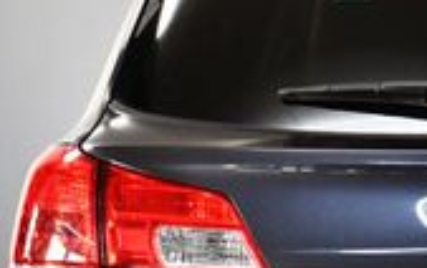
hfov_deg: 9.2
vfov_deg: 5.9
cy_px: 276
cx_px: 586
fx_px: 2609
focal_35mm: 224
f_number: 4.2
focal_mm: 29
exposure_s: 1/250
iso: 800
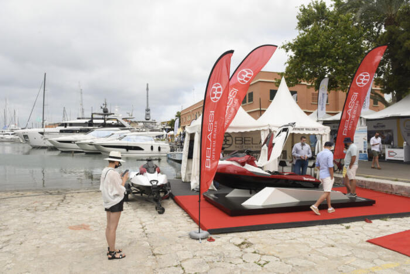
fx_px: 273
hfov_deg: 73.7
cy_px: 137
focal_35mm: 24
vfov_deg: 53.2
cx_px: 205
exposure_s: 1/500
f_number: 8
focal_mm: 24
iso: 400
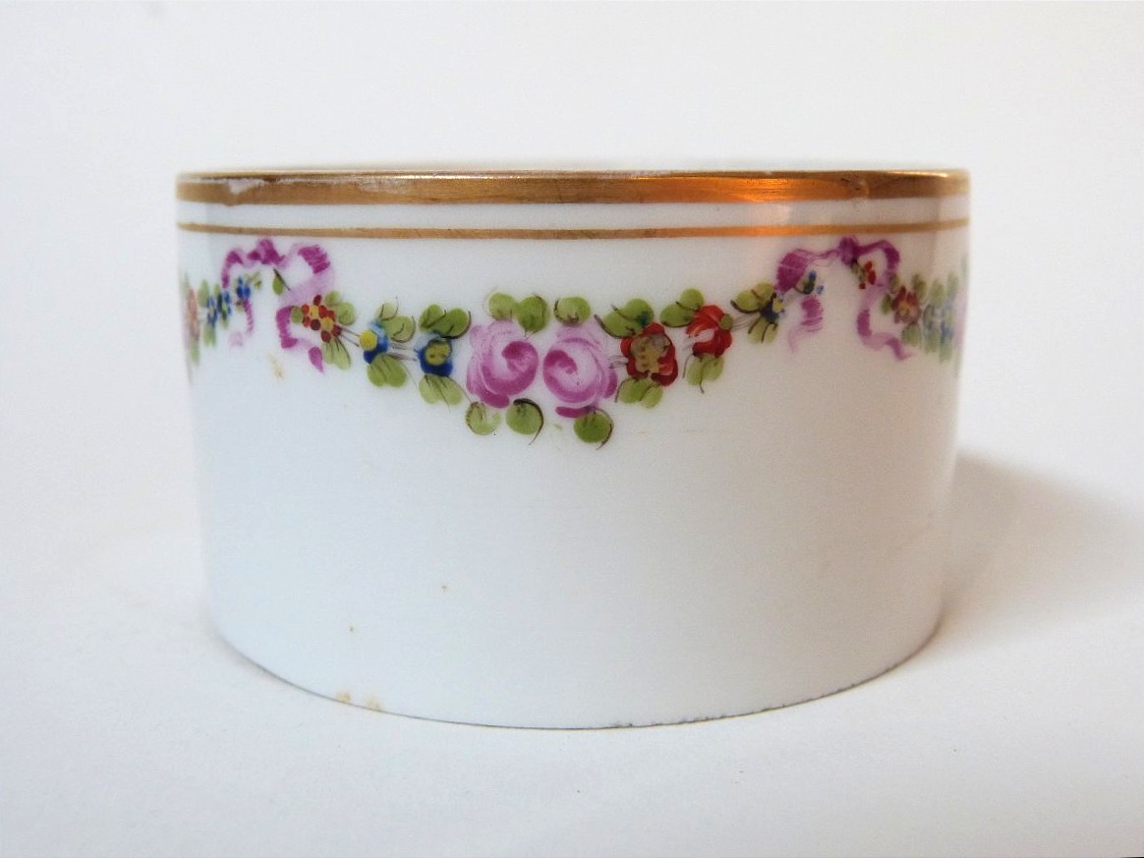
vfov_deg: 35.1
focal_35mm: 41
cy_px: 429
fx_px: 1355
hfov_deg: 45.8
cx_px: 572
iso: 320
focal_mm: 7.3
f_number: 3.1
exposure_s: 1/60
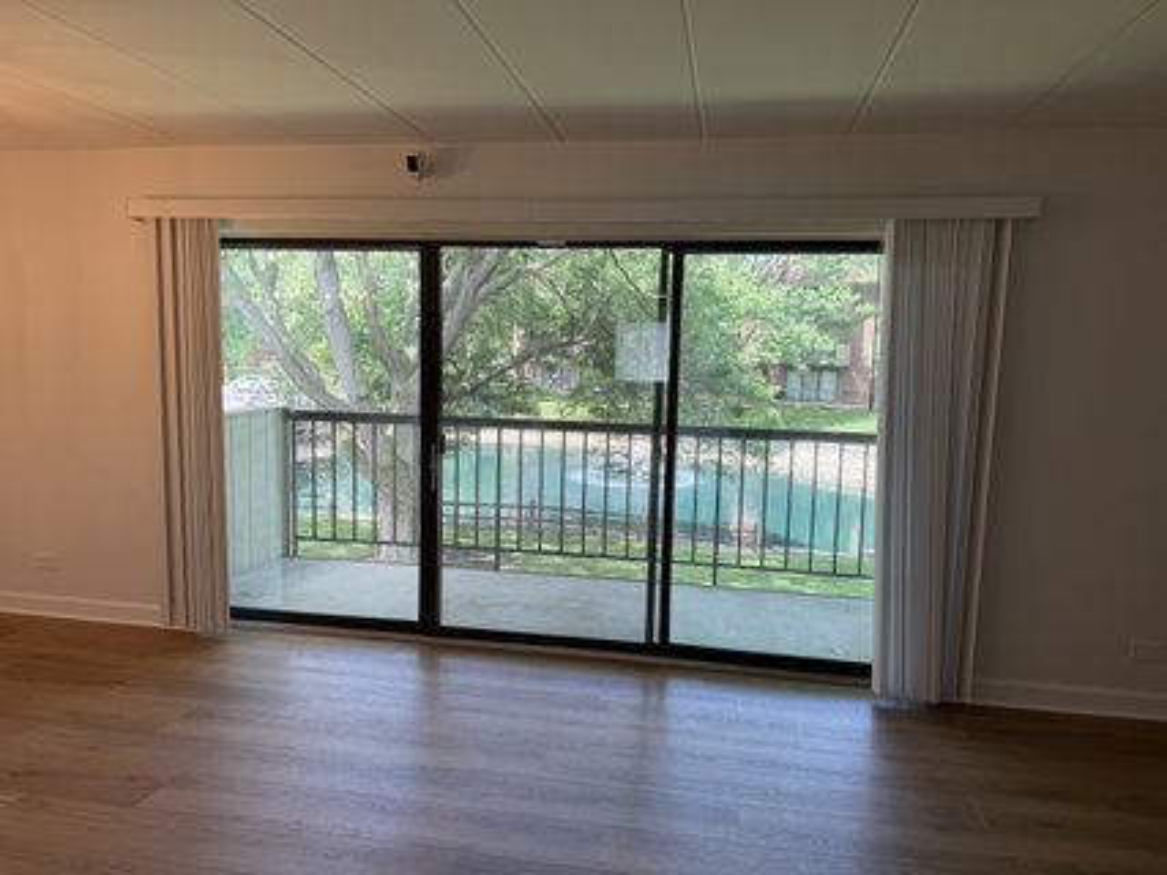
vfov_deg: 56.8
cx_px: 584
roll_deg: -1.4
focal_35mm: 24
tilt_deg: -6.2
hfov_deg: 71.6
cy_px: 438
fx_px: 809
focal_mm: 6.76
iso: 80
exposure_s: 1/164
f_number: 1.78
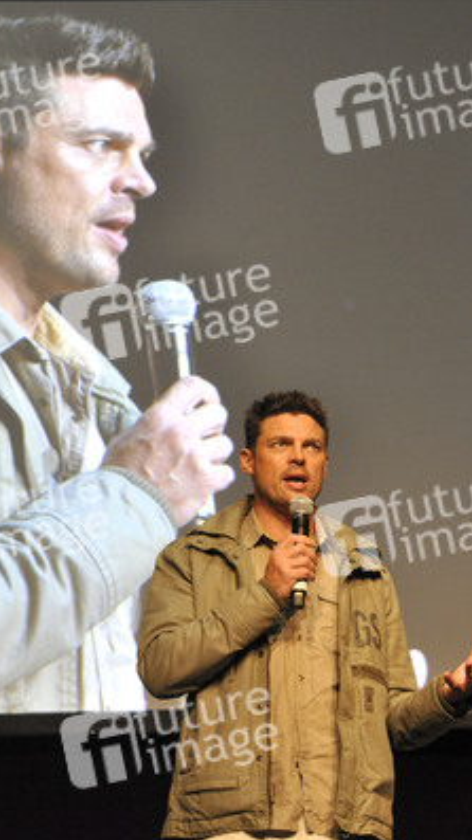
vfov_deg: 19.3
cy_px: 421
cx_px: 232
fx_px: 2472
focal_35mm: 111
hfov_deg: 10.9
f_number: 5
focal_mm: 70
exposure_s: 1/125
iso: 1600
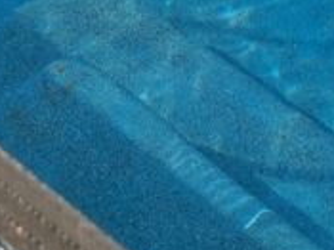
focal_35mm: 158
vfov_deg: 8.4
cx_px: 370
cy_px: -399
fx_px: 1523
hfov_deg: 12.3
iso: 52
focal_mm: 4.44
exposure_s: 1/1064
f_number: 1.8
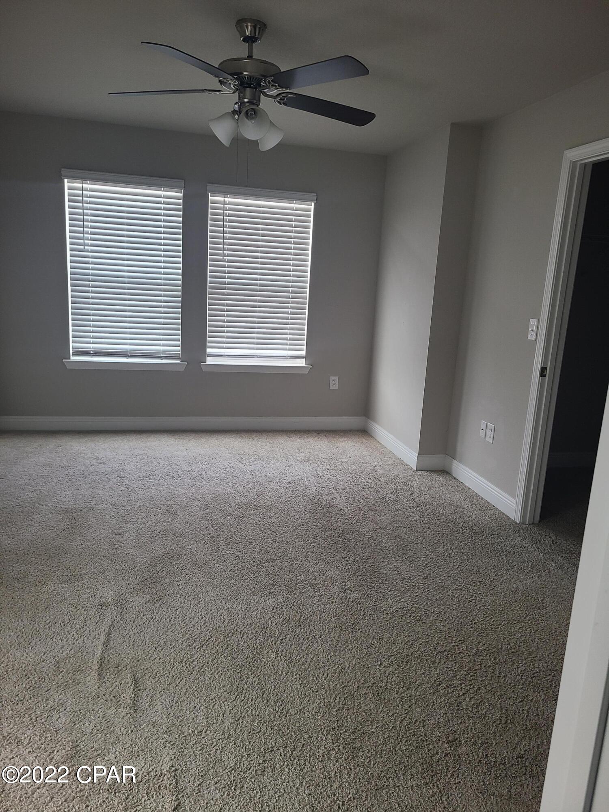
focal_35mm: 26
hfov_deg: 53.1
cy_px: 406
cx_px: 304
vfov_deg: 67.3
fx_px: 610
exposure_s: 1/60
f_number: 1.8
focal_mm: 5.4
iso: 64
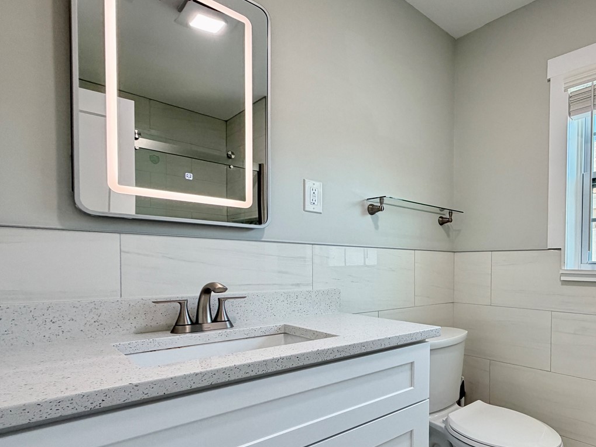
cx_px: 430
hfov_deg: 72.3
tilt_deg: -1.1
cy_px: 275
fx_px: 379
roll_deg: -0.4
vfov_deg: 60.4
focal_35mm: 22
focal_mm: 2.22
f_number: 2.2
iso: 160
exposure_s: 1/118
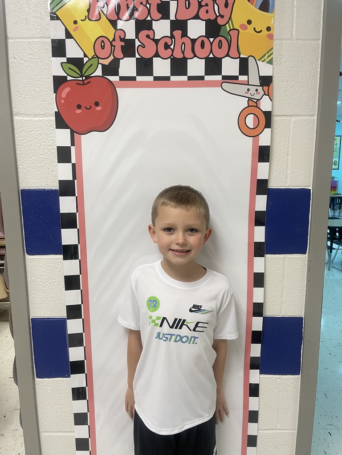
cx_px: 171
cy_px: 228
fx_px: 329
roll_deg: +0.0
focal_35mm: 25
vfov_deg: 69.4
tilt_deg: -9.2
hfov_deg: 54.9
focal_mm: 5.1
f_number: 1.6
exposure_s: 1/60
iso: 100
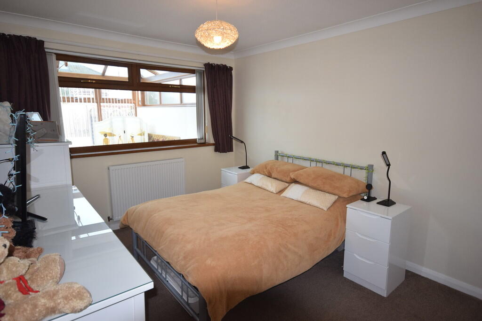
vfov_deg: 59.5
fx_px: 281
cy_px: 160
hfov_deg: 81.2
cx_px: 241
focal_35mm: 21
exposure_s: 1/125
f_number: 5.6
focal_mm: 14
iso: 640
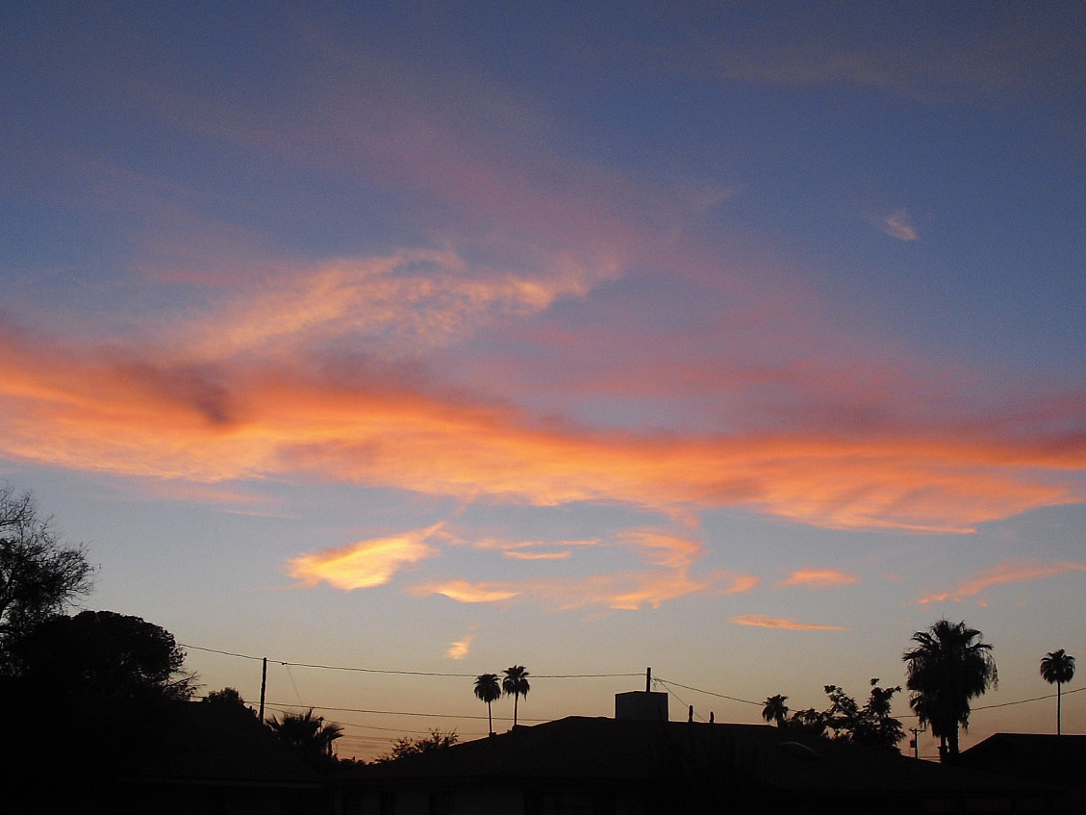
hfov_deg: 37.5
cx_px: 525
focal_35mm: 51
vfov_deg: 28.5
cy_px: 460
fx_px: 1600
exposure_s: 1/125
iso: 100
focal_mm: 6.3
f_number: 3.1
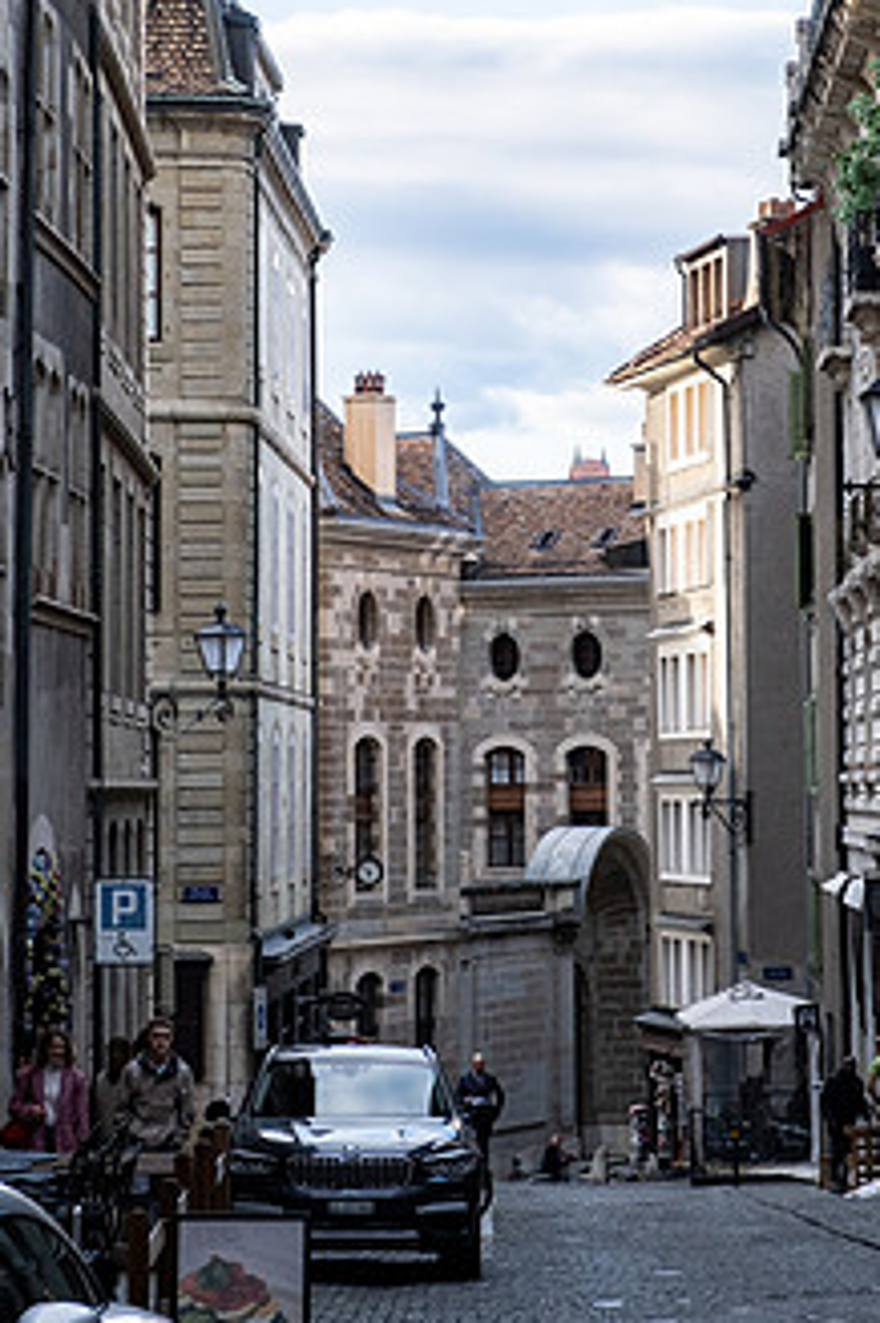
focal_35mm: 114
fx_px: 4189
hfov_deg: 12.0
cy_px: 464
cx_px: 577
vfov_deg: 17.9
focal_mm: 55
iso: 320
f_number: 4.5
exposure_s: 1/340
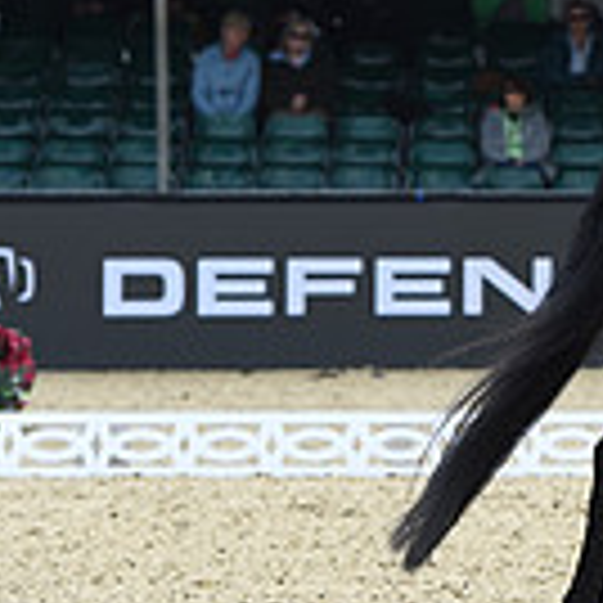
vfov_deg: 3.7
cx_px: 1084
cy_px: -9
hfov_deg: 3.6
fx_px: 9401
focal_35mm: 477
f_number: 5
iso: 400
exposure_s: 1/1250
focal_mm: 130
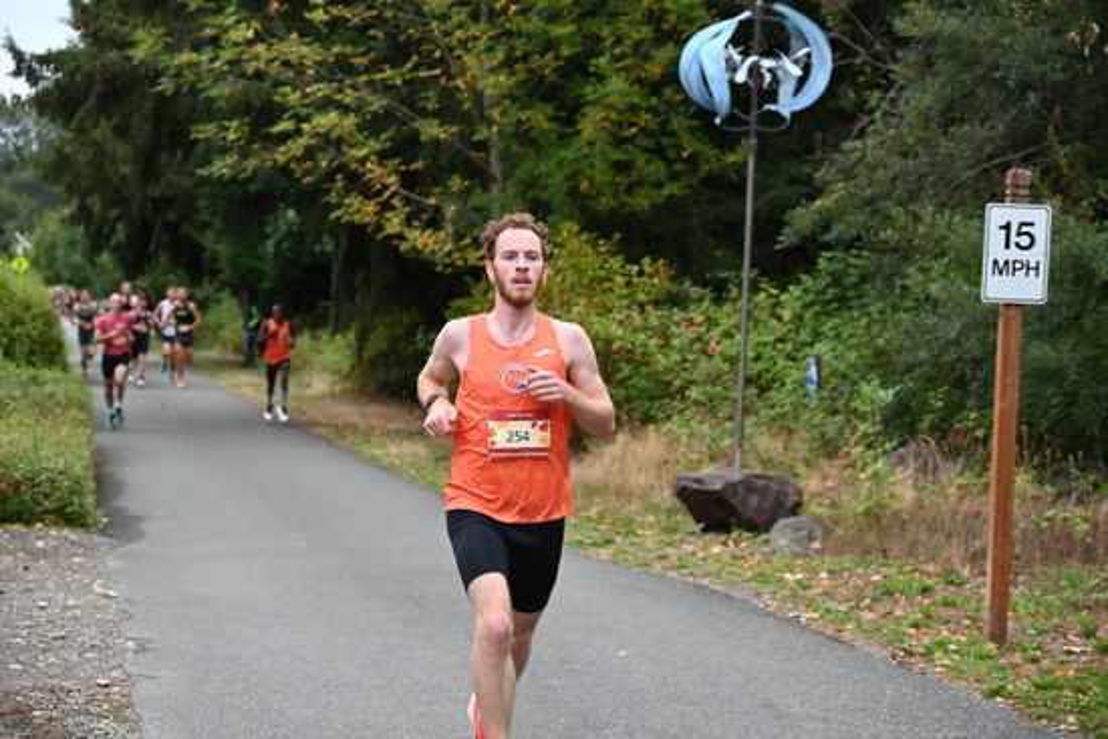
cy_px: 370
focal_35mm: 92
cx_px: 554
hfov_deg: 22.1
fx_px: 2832
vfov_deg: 14.9
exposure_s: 1/125
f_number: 6.3
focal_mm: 92
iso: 500
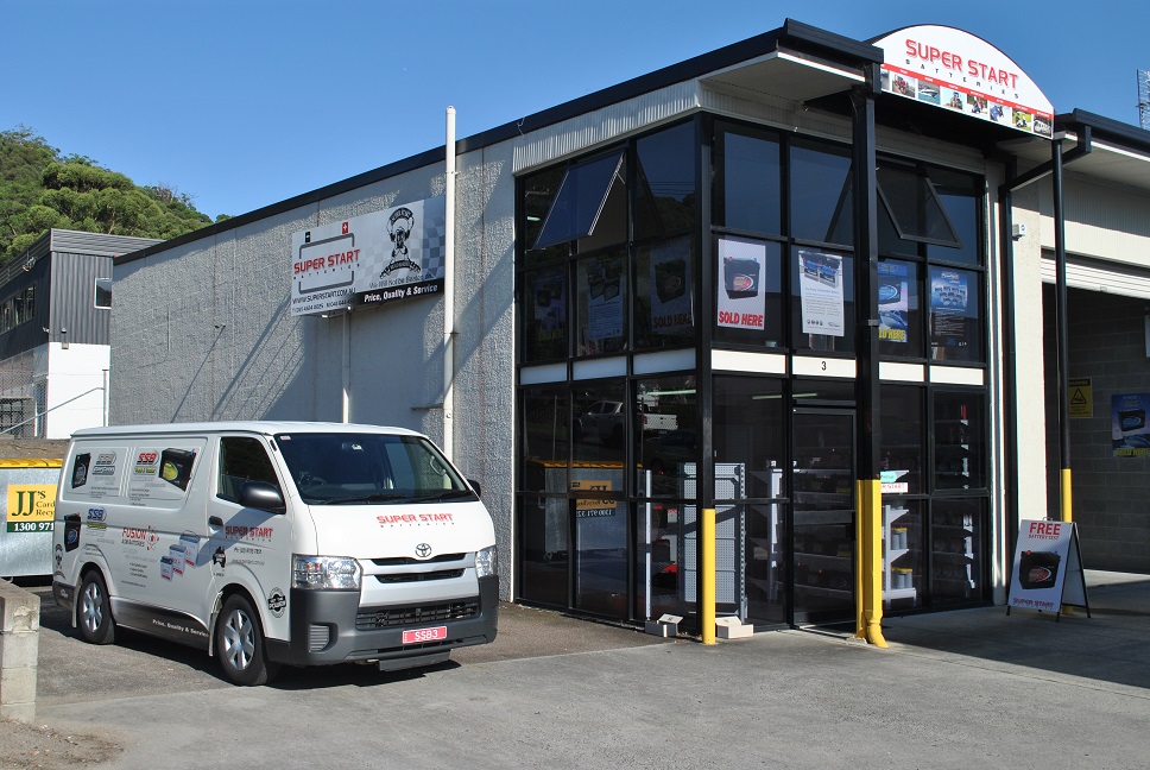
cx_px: 575
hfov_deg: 53.1
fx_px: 1151
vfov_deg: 37.0
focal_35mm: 36
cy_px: 385
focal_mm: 24
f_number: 8
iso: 100
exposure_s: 1/250
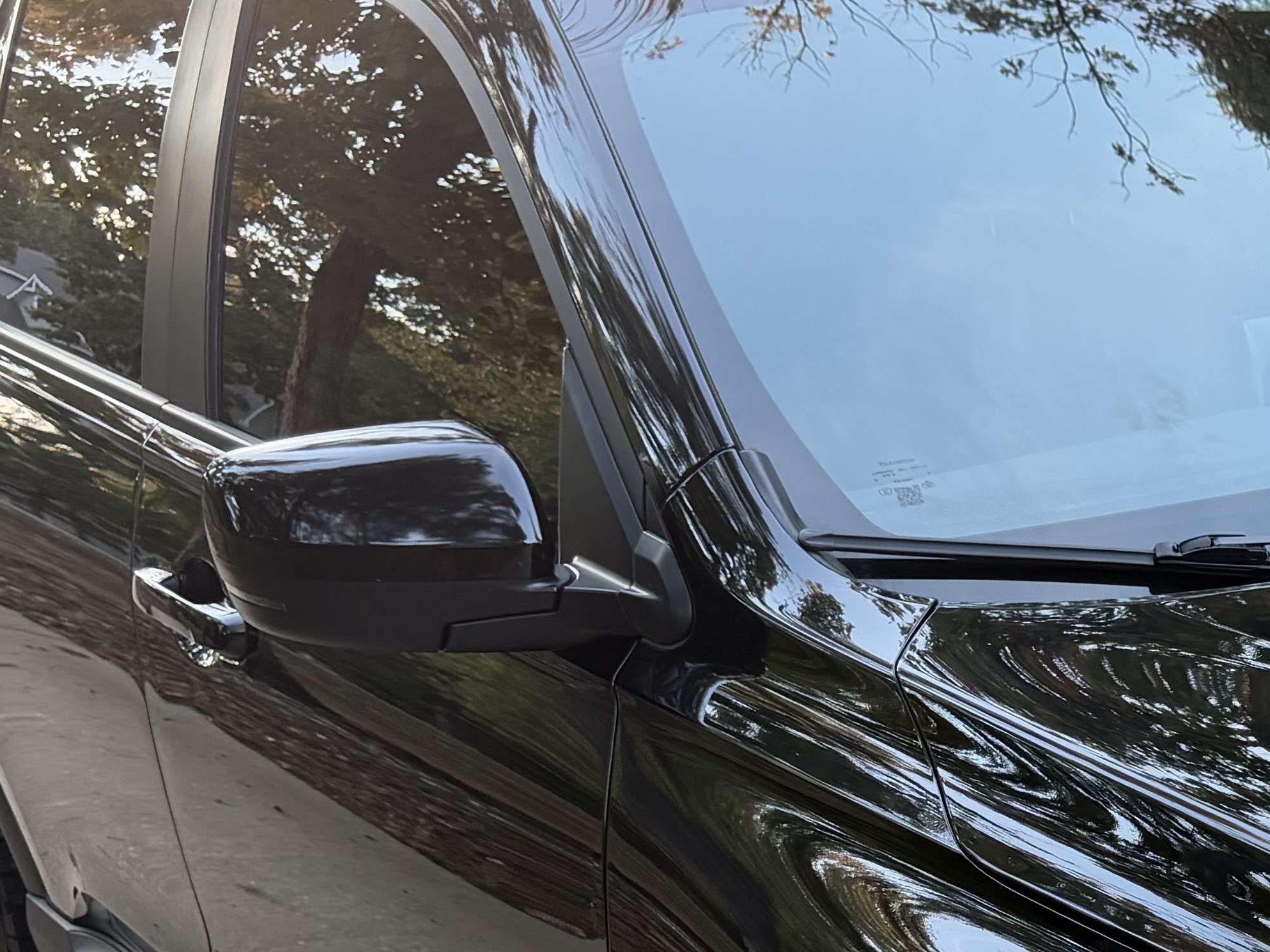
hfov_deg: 26.3
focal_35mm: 69
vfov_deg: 20.5
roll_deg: +3.0
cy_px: 1000
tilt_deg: -18.4
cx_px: 1342
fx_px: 2531
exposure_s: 1/121
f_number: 1.78
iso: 200
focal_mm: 6.76
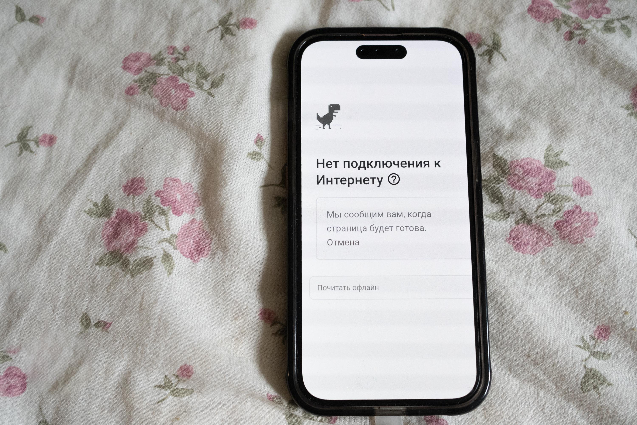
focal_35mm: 36
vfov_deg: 36.9
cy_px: 212
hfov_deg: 53.1
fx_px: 637
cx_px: 318
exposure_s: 1/320
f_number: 5
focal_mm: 24
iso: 2500
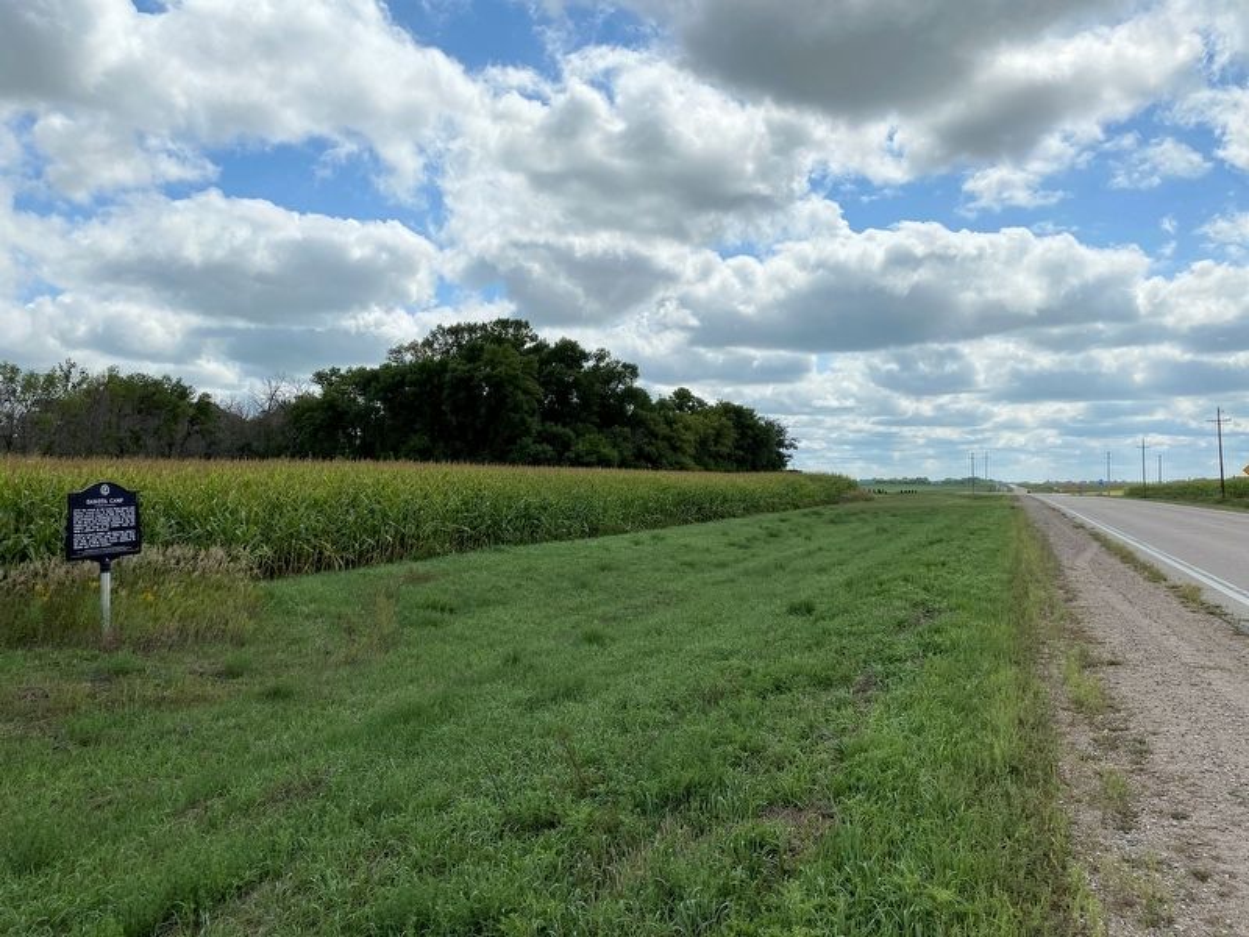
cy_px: 468
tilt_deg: +2.5
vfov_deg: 53.1
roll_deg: +0.4
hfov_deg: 67.3
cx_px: 624
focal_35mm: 26
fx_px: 938
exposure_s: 1/5747
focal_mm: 4.25
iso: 32
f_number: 1.8
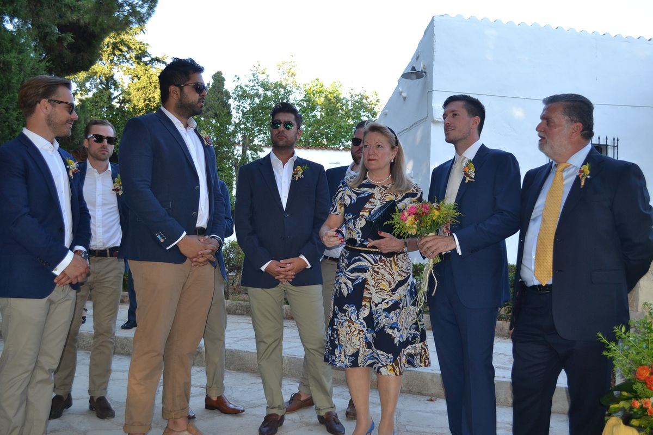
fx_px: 653
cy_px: 218
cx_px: 326
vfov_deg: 36.9
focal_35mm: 36
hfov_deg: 53.1
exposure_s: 1/125
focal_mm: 24
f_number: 4
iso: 160
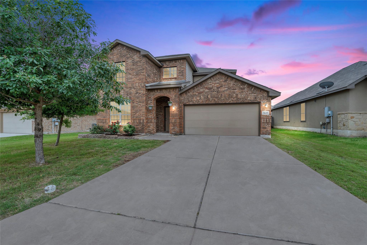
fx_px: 143
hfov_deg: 104.3
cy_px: 122
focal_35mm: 14
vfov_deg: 81.2
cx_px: 184
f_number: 7.1
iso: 100
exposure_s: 1/1250
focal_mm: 14
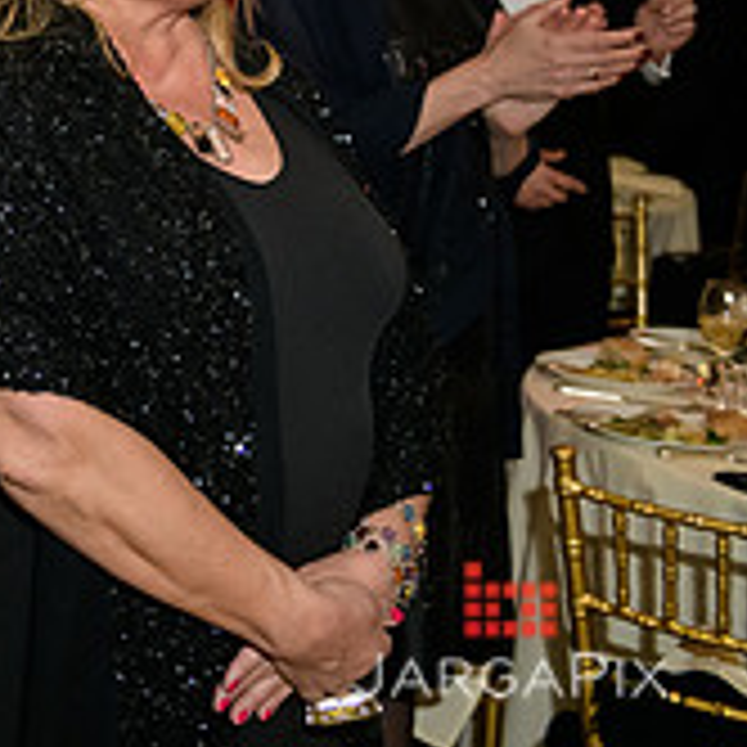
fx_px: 2246
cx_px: -522
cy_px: -74
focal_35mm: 92
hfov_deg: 16.4
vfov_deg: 18.2
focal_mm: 31
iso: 1600
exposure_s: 1/125
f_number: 3.2
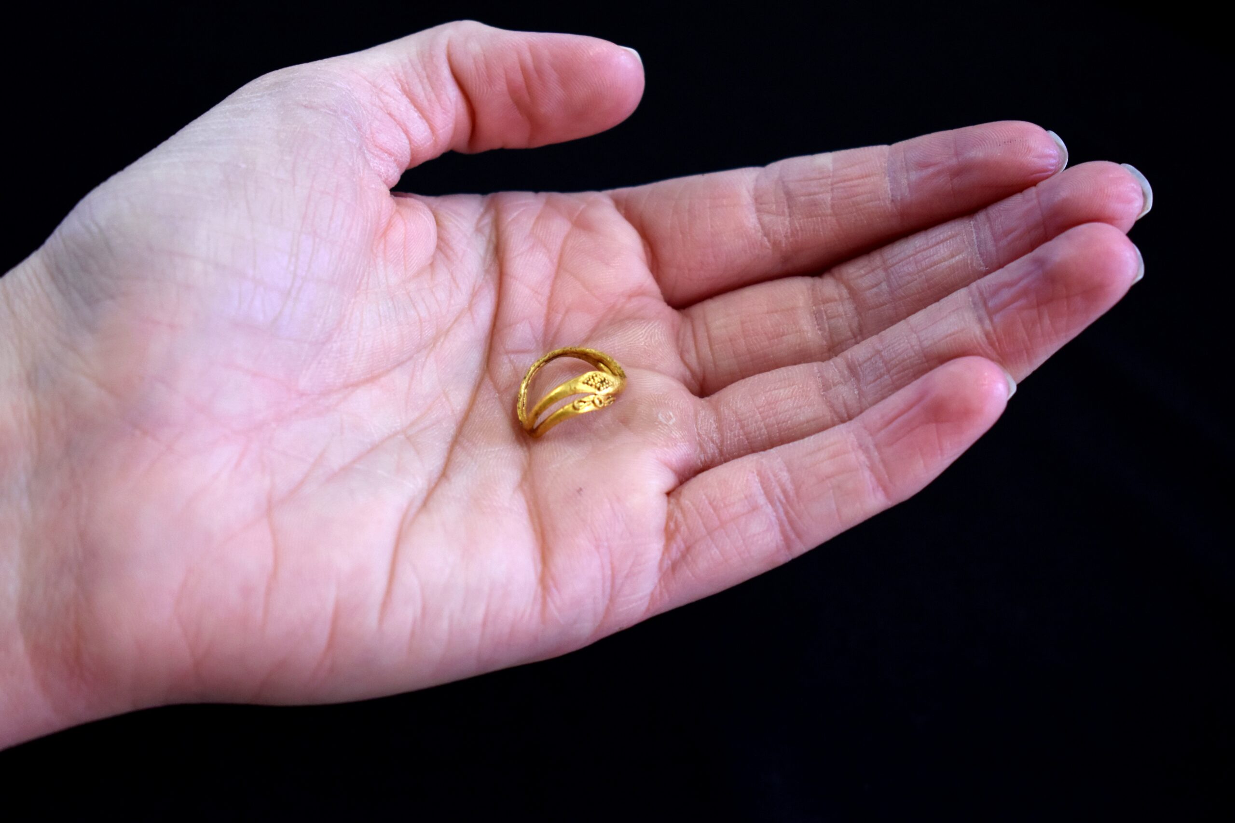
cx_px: 618
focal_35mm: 78
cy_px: 412
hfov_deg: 26.0
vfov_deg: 17.5
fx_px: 2676
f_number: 5.6
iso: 1000
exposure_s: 1/125
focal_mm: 52
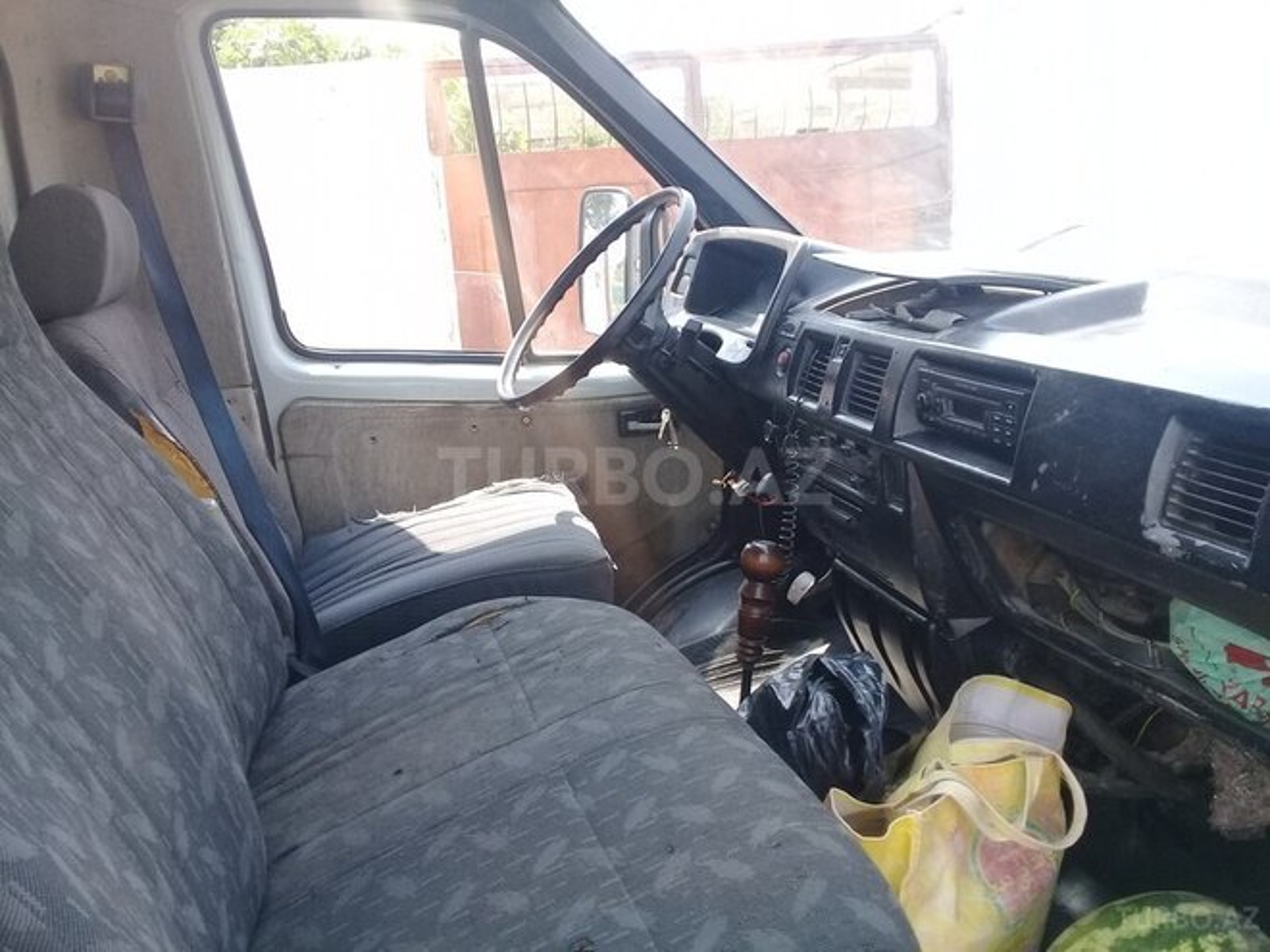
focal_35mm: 31
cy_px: 476
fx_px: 1137
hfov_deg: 58.4
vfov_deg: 45.4
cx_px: 635
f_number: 2.2
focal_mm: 3.3
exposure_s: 1/166
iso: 50
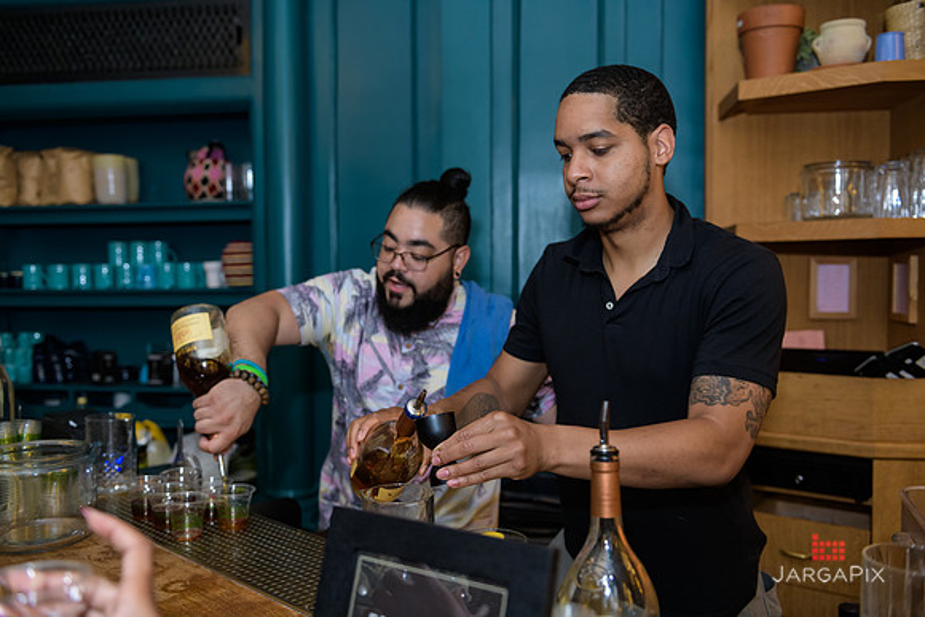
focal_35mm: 34
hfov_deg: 55.8
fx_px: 874
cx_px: 462
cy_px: 308
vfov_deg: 38.9
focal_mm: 34
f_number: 3.2
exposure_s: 1/125
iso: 1000
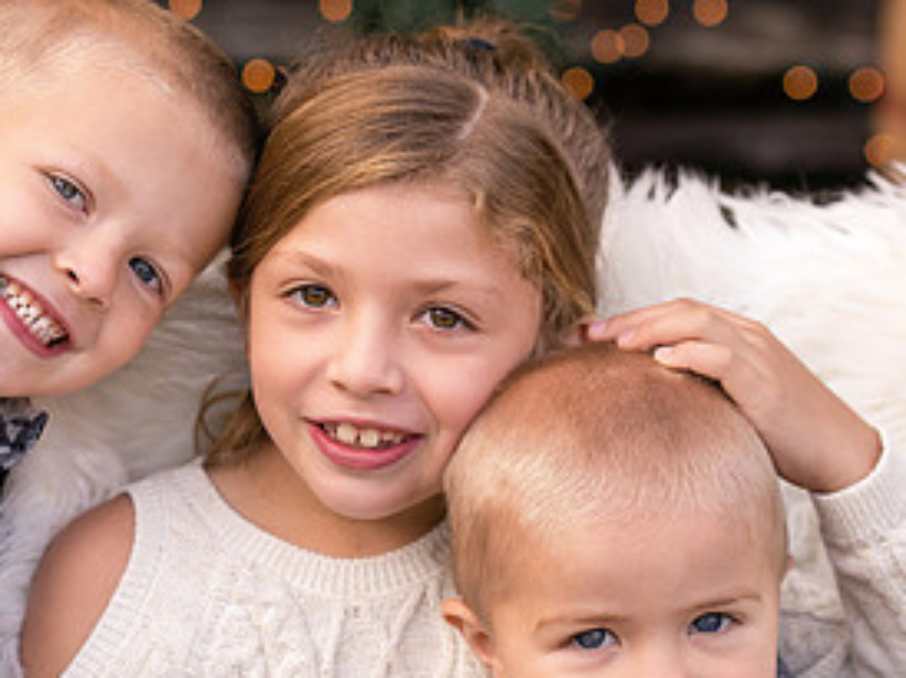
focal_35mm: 163
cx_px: 288
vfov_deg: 9.1
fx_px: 4262
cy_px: 428
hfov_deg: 12.1
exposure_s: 1/1000
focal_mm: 80
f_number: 3.5
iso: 400
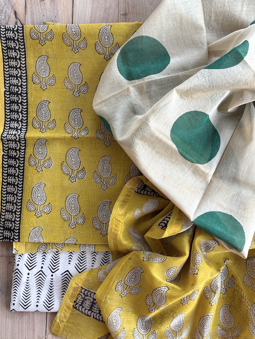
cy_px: 170
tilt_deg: -84.6
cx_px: 128
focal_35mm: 48
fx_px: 471
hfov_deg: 30.3
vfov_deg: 39.7
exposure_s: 1/195
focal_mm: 6.76
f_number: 1.78
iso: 50
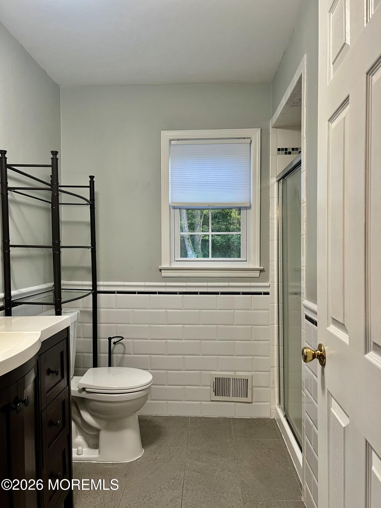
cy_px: 254
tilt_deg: -0.6
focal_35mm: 26
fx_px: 382
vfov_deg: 67.3
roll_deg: +0.4
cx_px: 190
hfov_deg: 53.1
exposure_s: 1/60
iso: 100
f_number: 1.5
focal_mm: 5.7
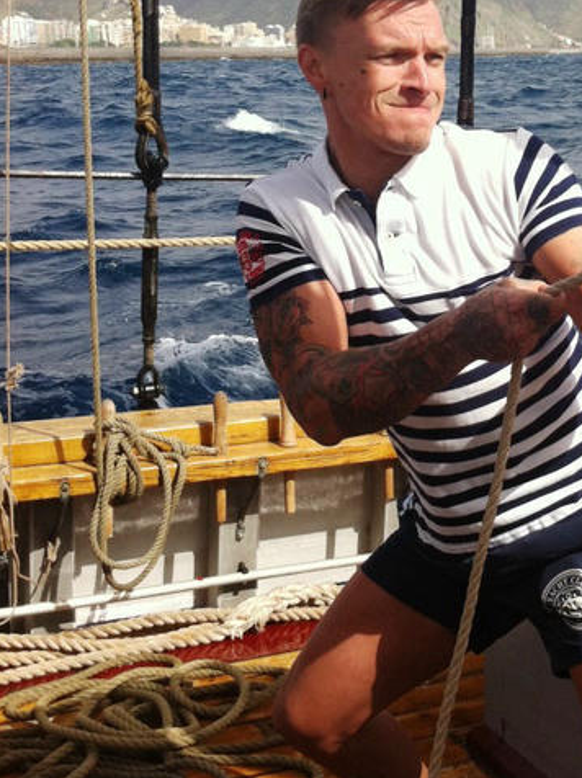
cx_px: 487
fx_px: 1325
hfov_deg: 24.3
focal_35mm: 59
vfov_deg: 32.5
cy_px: 262
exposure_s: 1/1005
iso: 80
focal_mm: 3.85
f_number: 2.8
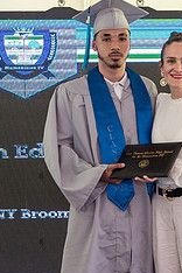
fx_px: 933
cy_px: 181
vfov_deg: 16.6
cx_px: 126
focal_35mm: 123
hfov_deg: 11.1
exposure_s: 1/800
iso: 2500
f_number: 4
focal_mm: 38
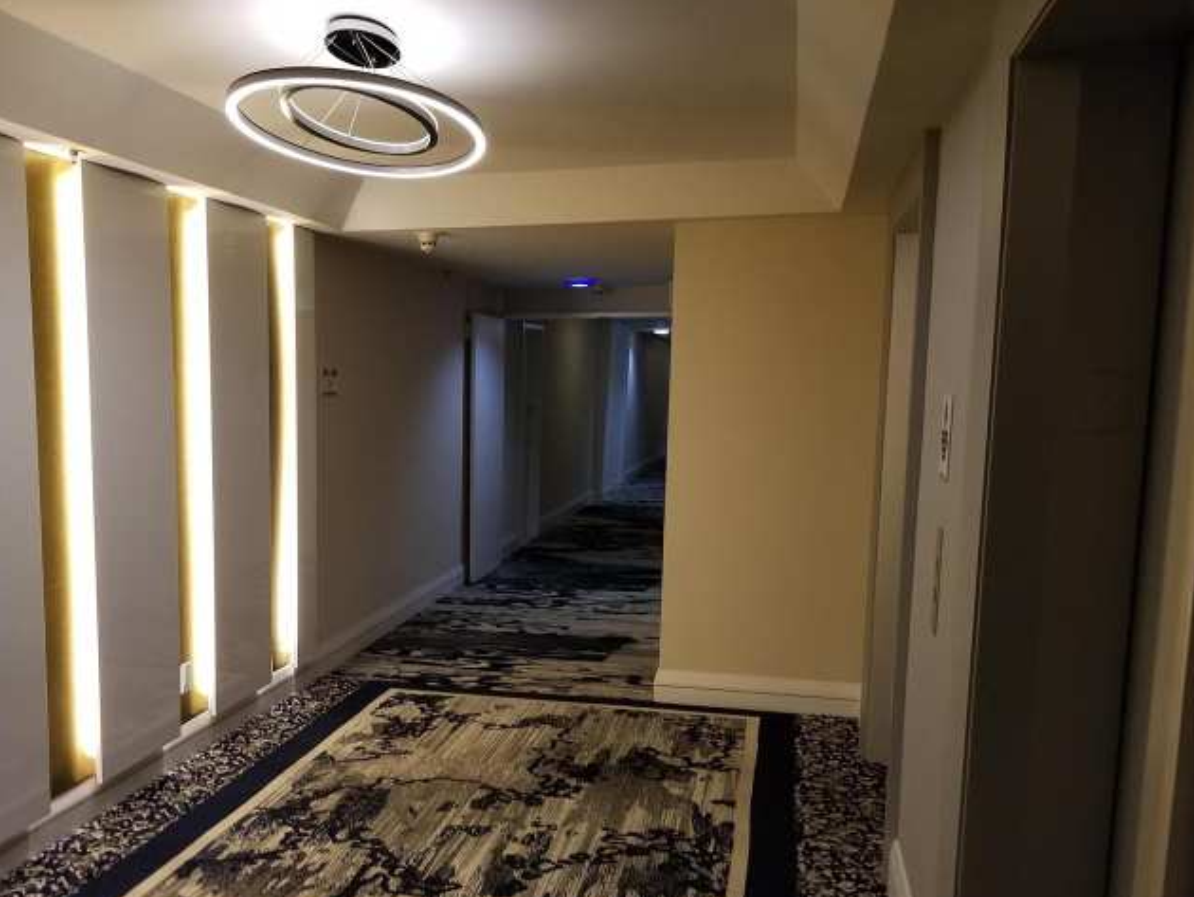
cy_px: 493
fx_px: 1139
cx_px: 451
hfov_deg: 54.7
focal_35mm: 33
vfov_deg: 42.9
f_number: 1.7
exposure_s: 1/30
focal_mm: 4.25
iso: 250
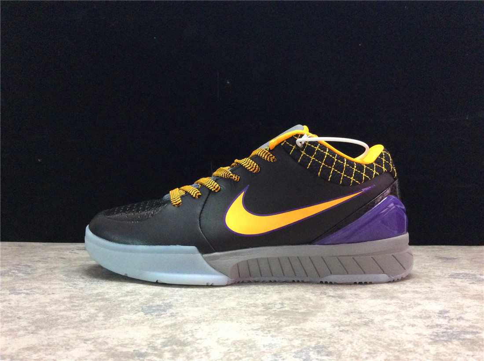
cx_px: 242
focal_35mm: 32
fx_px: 447
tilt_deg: -0.3
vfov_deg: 44.0
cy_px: 180
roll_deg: +2.8
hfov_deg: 56.9
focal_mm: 3.3
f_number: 2.4
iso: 320
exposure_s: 1/17
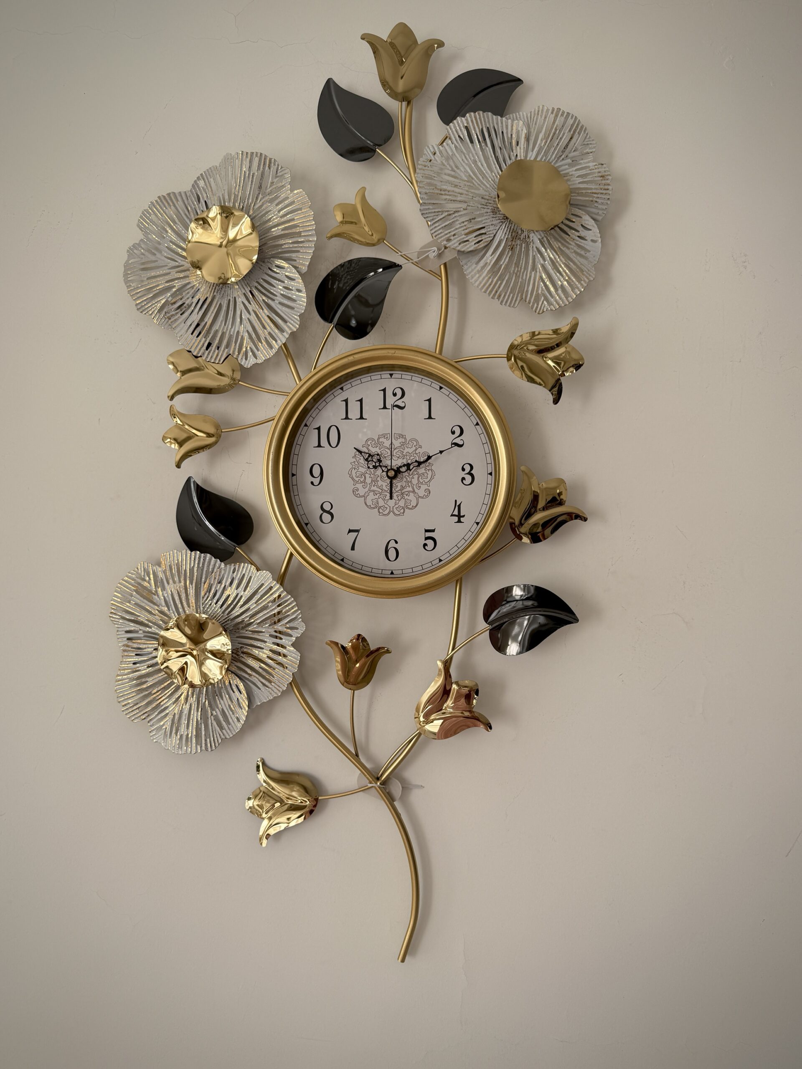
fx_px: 741
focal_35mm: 24
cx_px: 401
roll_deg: -0.7
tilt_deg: +2.2
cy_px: 534
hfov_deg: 56.8
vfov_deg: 71.6
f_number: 1.78
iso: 80
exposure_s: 1/426
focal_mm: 6.76
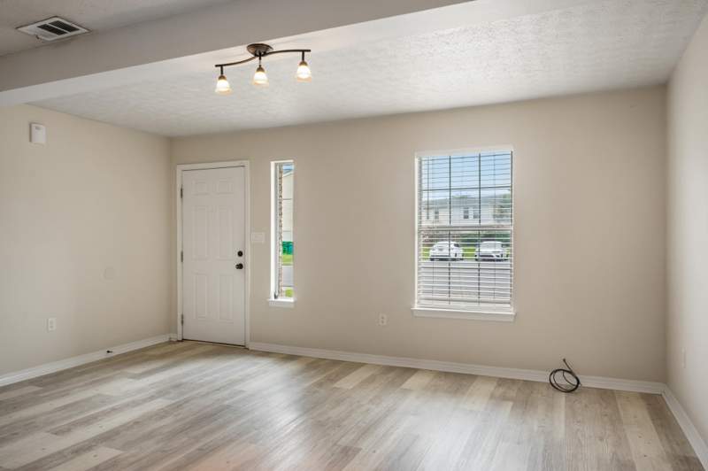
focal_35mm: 24
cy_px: 236
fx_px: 472
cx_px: 354
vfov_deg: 53.1
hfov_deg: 73.8
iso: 100
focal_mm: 24
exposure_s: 1/13
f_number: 8
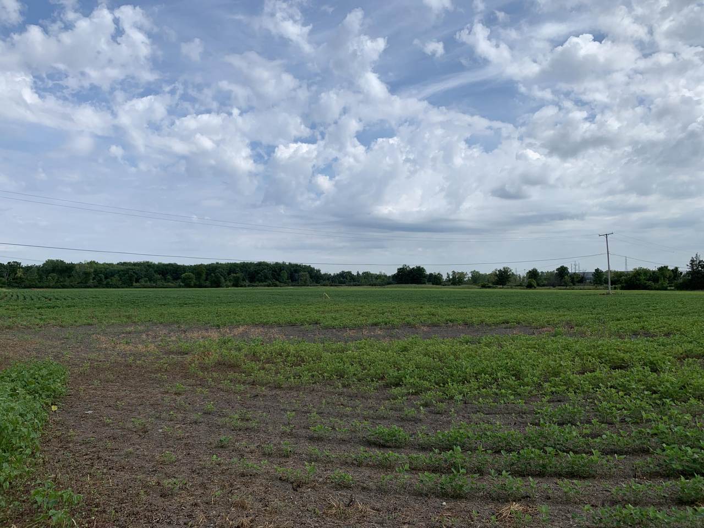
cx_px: 352
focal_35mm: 26
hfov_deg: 67.3
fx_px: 529
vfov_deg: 53.1
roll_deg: -0.2
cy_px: 264
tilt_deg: +1.7
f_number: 1.8
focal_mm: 4.25
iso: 25
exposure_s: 1/3185
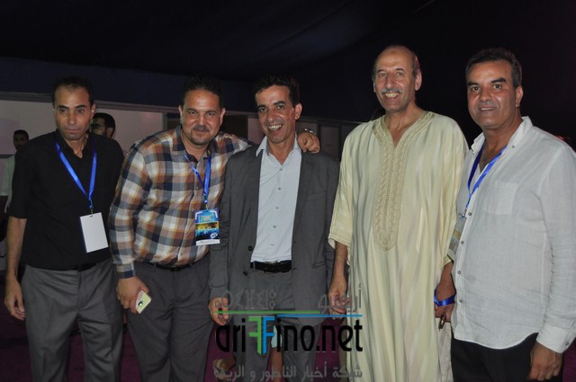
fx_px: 575
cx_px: 288
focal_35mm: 36
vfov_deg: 36.8
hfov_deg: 53.2
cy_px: 191
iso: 800
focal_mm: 24
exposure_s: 1/60
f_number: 3.8
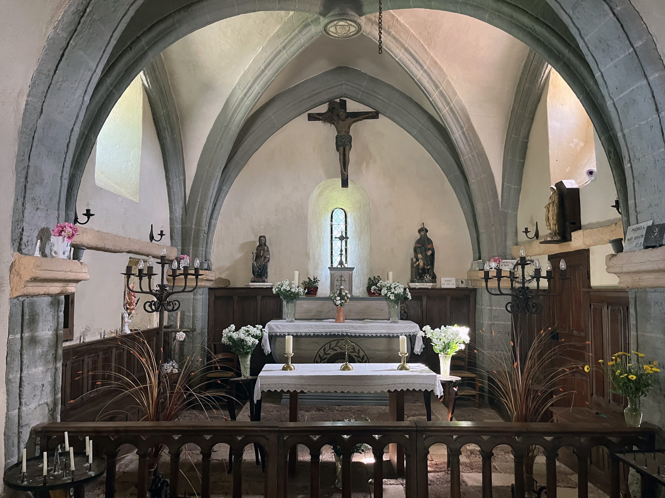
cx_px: 332
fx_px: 499
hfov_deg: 67.3
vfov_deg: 53.1
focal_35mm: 26
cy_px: 249
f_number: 1.6
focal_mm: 5.1
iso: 500
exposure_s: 1/45
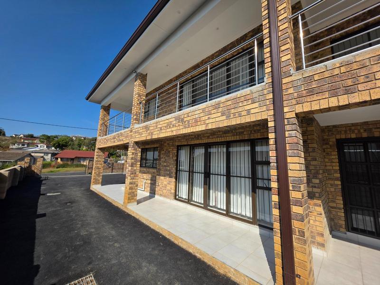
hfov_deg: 106.2
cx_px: 190
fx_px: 143
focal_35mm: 13
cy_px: 142
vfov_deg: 89.9
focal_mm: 2.2
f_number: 1.9
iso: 40
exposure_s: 1/2314
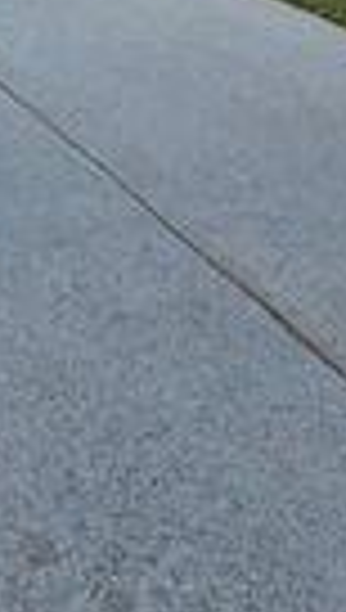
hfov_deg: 21.3
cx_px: -85
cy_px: -164
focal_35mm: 52
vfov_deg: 31.6
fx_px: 844
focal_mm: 2.2
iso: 50
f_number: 2.2
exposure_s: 1/671
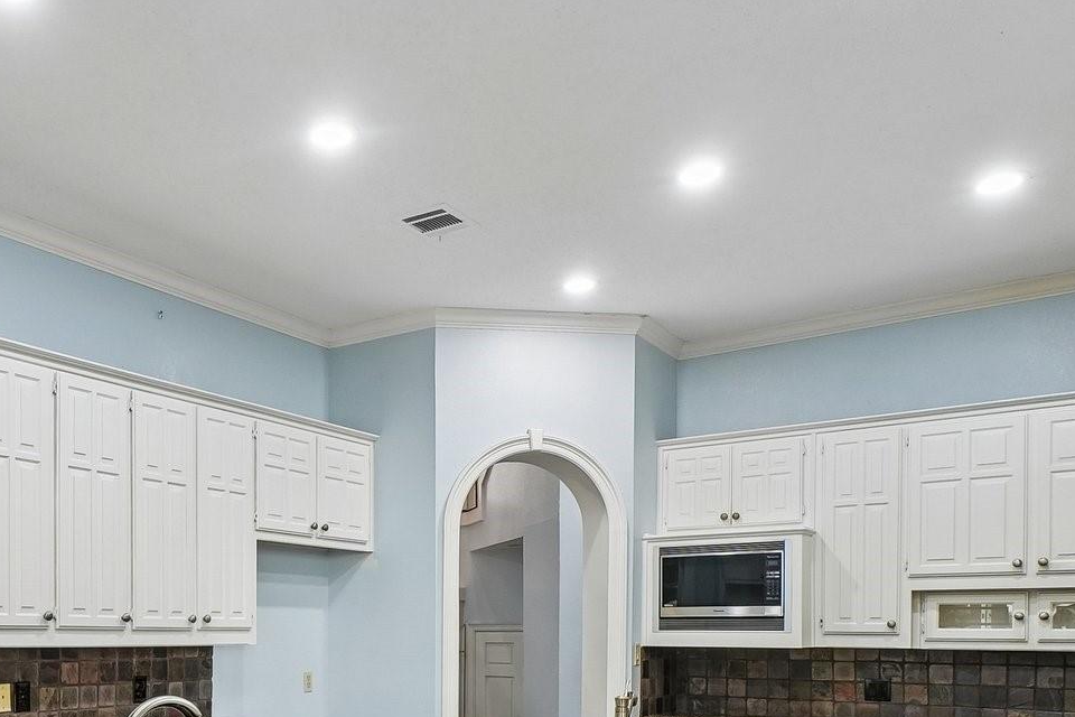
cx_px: 256
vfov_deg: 38.5
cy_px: 636
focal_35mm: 32
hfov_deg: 55.6
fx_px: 955
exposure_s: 1/15
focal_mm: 10
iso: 400
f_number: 8
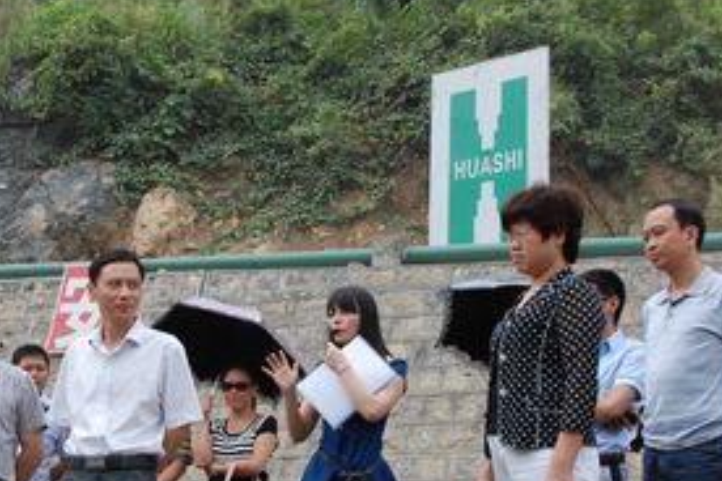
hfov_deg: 26.9
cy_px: 328
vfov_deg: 18.1
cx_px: 249
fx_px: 1504
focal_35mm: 75
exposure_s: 1/500
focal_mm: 25
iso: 800
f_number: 11
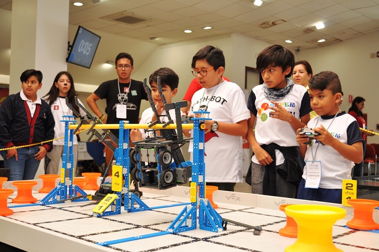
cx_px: 190
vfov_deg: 29.8
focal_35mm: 45
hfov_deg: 43.7
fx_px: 473
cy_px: 126
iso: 640
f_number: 5.6
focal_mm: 30
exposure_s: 1/125
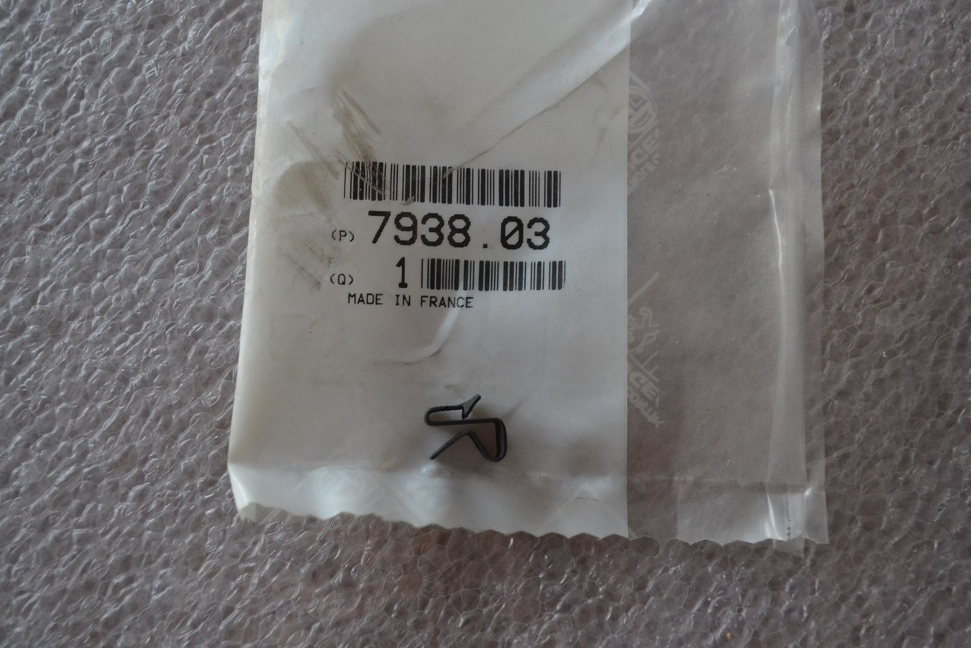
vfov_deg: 25.8
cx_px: 486
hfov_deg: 37.9
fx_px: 1416
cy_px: 324
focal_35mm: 52
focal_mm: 35
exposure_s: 1/60
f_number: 5
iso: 1800
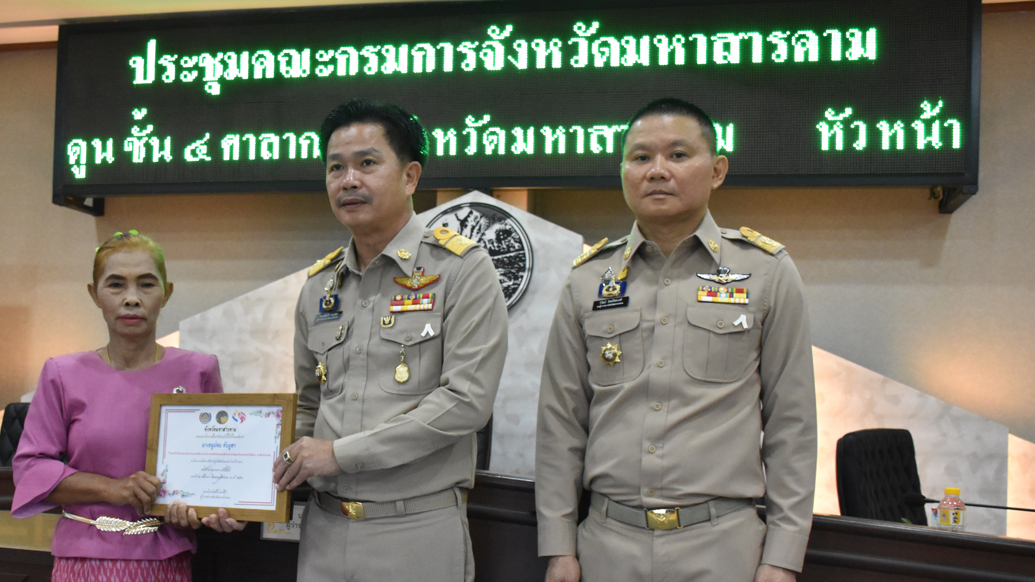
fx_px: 1235
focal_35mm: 45
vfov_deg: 26.4
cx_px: 400
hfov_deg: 45.2
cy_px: 376
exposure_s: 1/125
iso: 3200
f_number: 5.6
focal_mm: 22
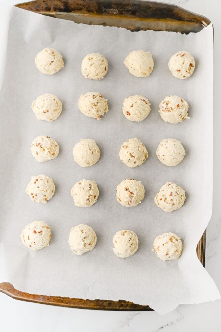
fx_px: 461
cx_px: 110
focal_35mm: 50
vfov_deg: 39.6
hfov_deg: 26.9
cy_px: 166
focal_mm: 50
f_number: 4.5
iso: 125
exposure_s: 1/100
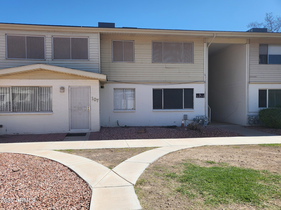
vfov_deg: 53.1
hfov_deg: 67.3
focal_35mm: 26
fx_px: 211
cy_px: 105
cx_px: 140
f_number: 1.8
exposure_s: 1/2859
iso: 50
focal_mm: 4.25
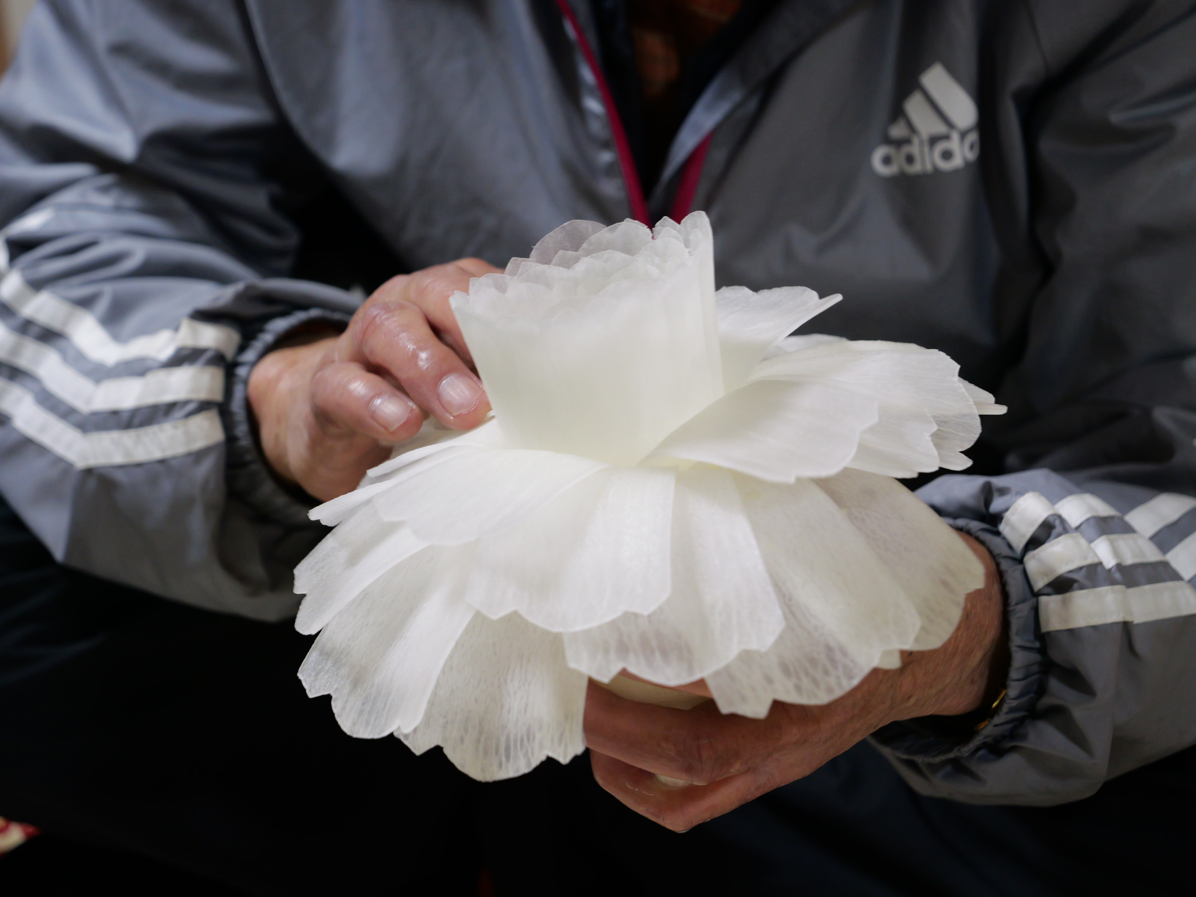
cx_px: 598
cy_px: 448
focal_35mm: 88
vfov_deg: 16.8
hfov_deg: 22.3
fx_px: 3040
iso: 1250
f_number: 3.9
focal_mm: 44
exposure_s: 1/50
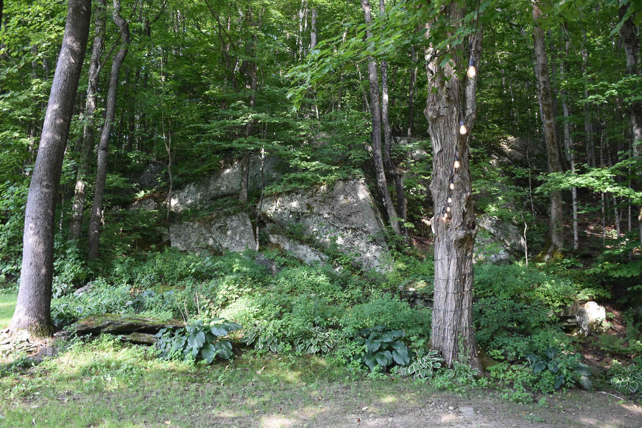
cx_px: 321
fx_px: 535
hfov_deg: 61.9
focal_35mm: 30
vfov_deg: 43.6
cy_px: 214
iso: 400
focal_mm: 20
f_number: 4
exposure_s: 1/80
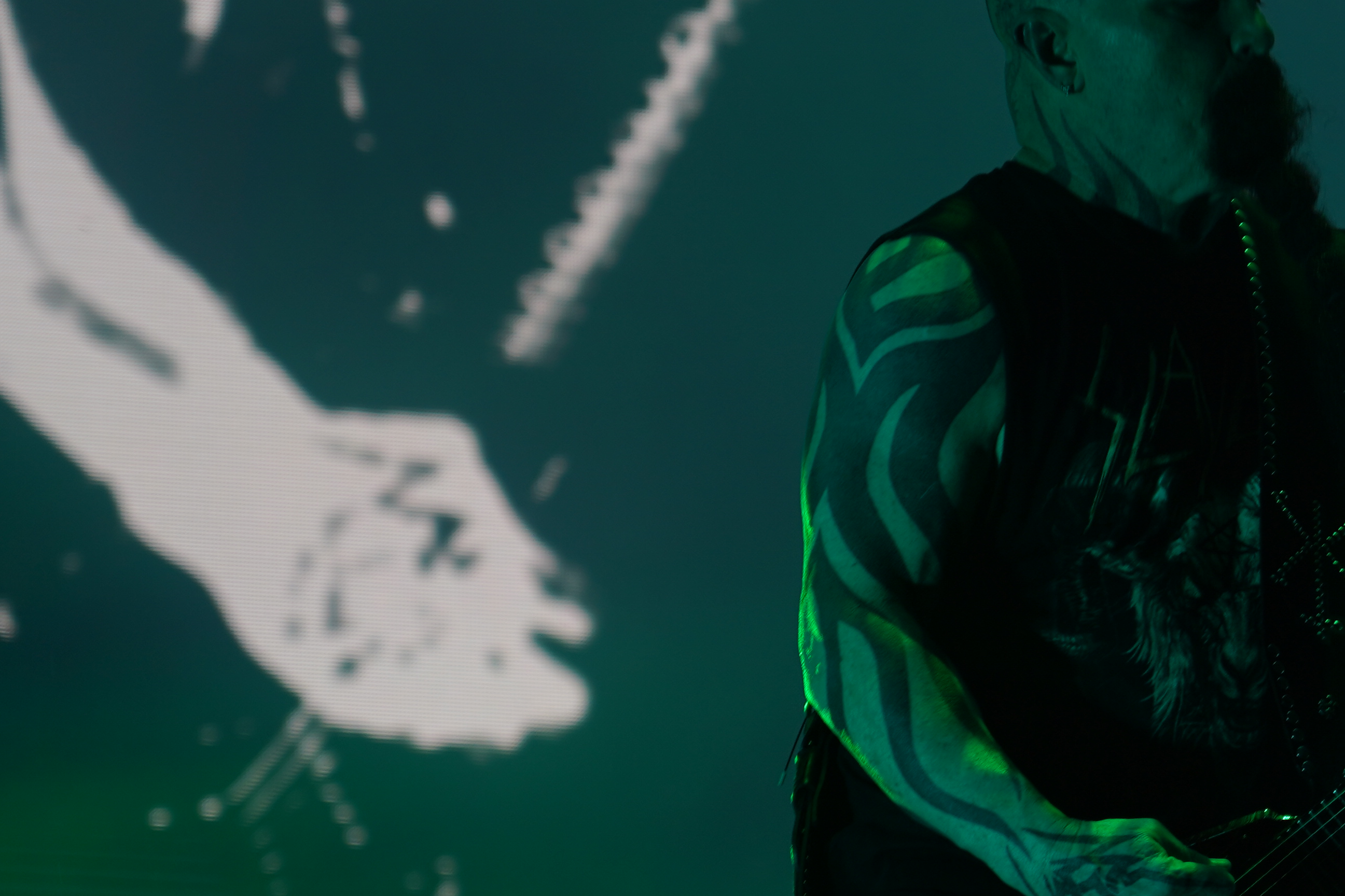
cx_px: 1449
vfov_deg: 5.6
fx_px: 9077
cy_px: 718
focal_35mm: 243
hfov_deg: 8.4
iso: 100
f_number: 4
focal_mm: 105
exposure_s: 1/125
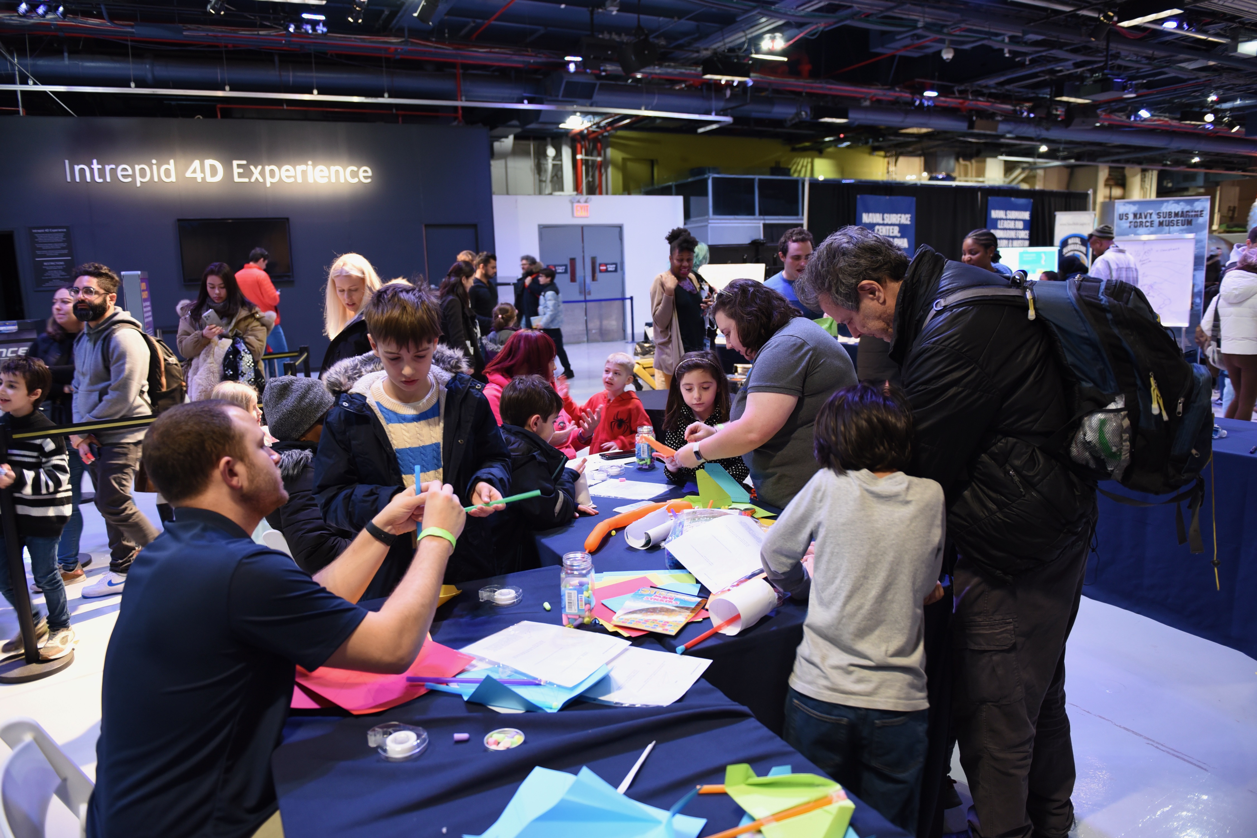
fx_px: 838
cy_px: 419
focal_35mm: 24
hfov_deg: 73.7
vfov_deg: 53.1
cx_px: 628
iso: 1000
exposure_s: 1/25
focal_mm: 24
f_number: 2.8
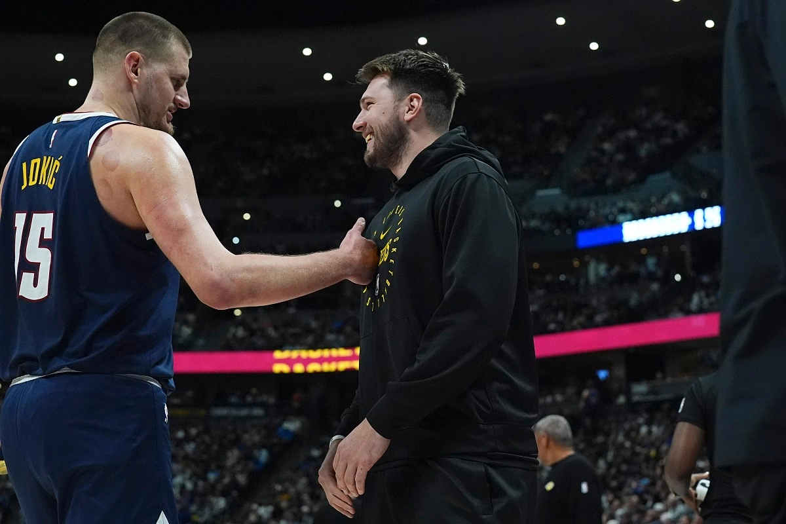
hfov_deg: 27.0
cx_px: 393
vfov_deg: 18.2
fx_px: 1637
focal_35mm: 75
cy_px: 262
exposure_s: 1/2000
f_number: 3.5
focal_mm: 50
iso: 4000
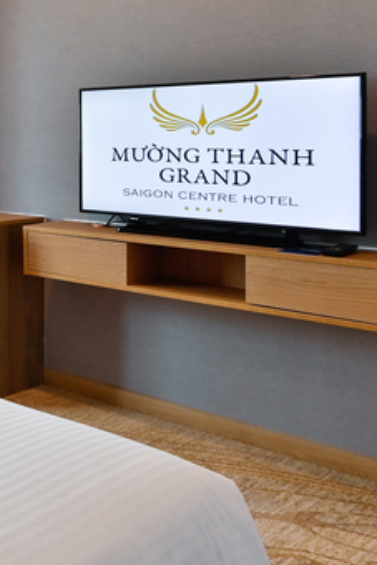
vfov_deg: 41.1
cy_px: 140
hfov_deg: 20.7
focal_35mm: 46
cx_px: -292
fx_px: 730
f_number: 8
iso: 320
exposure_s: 1/25
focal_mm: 15.5
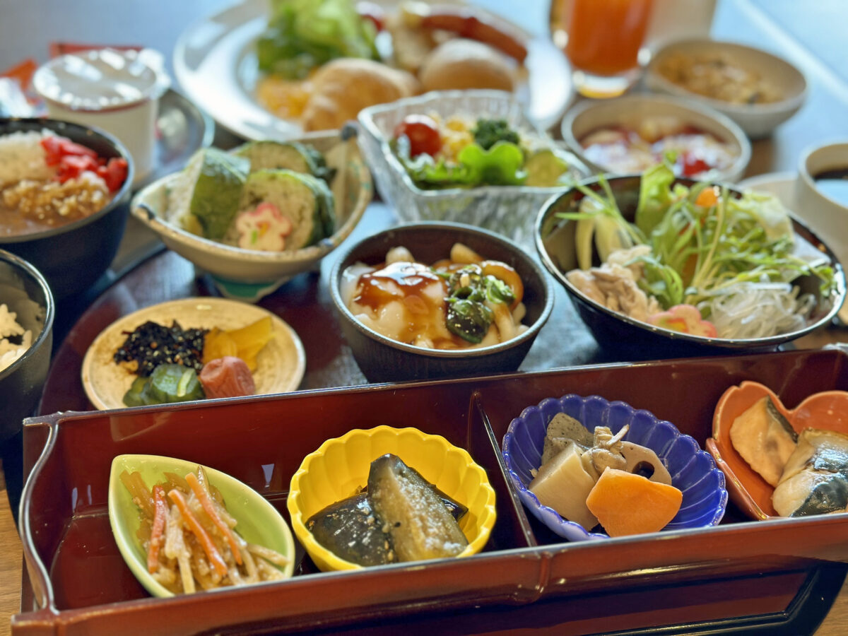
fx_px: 1176
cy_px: 318
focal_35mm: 48
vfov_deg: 30.3
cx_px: 424
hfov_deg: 39.7
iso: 80
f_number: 1.78
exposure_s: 1/60
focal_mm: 6.86
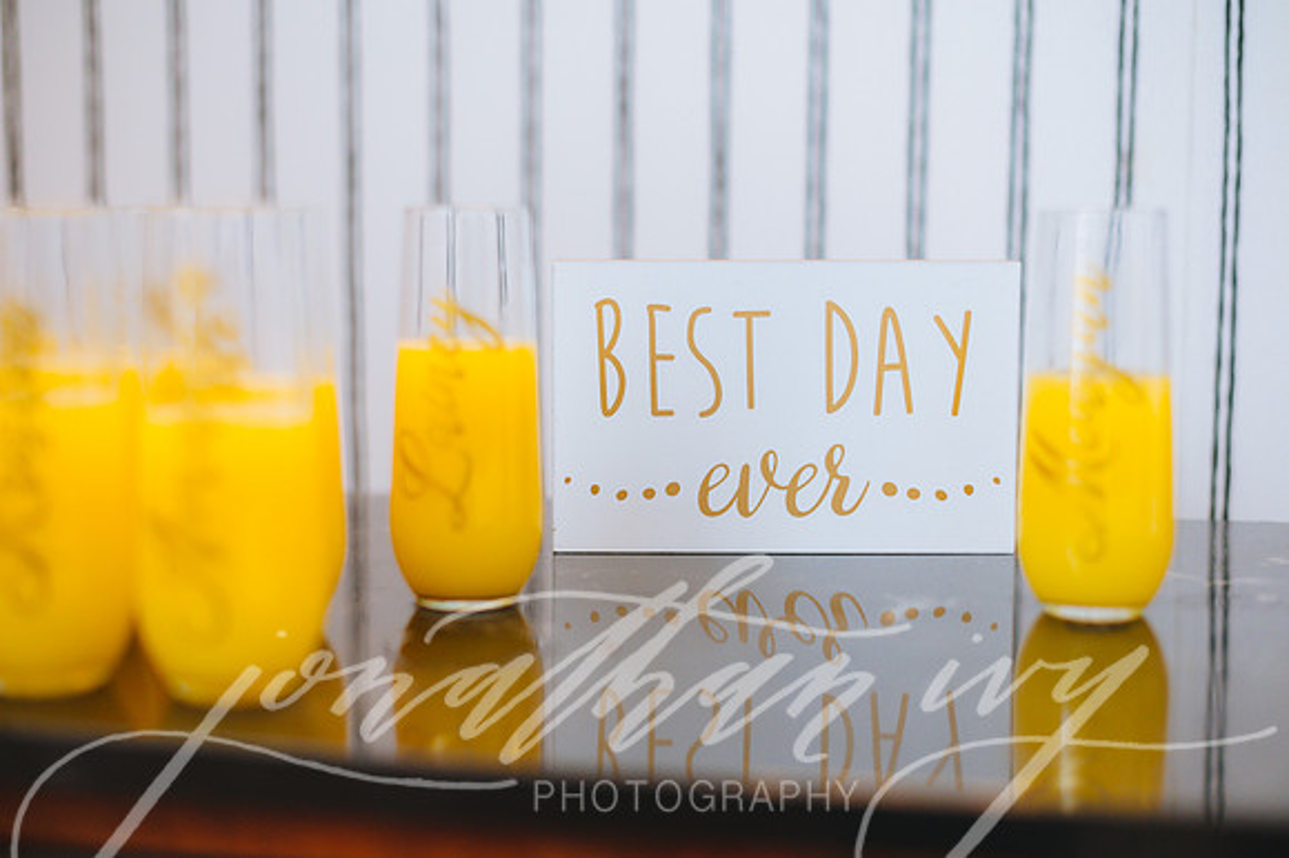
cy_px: 429
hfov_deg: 39.6
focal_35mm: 50
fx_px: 1789
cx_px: 644
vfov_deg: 27.0
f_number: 2
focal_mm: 50
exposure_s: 1/250
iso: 1000
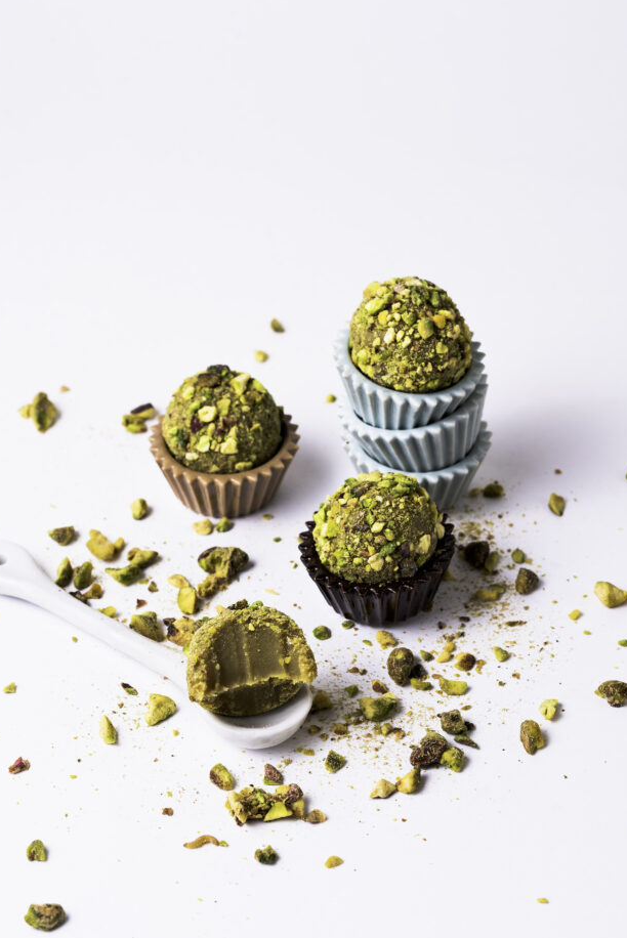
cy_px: 462
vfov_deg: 21.4
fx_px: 2478
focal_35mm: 95
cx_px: 319
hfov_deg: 14.4
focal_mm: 85
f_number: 11
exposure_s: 1/200
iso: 100
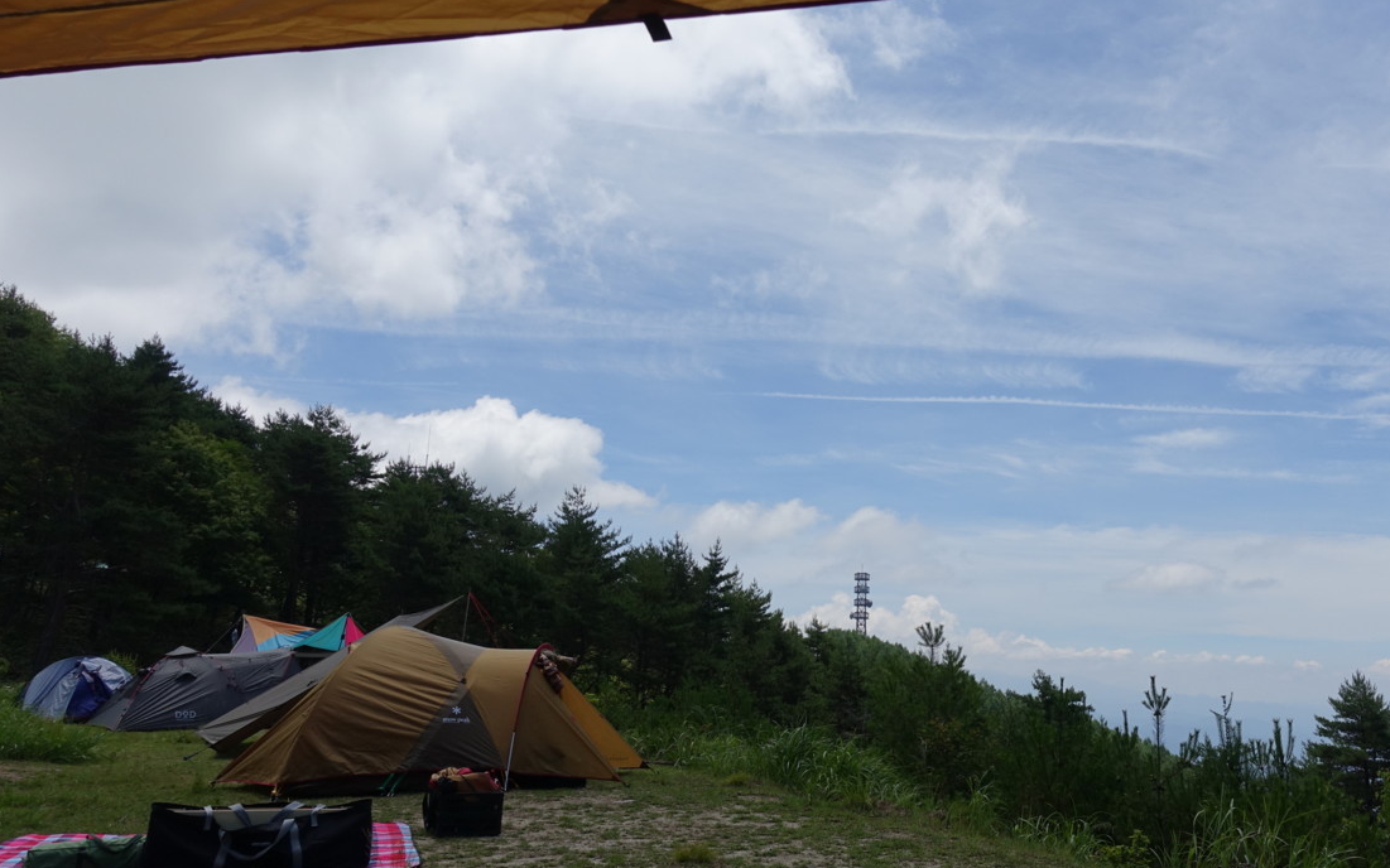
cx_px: 884
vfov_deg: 39.4
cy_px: 450
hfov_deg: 58.8
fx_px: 1212
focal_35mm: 32
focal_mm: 8.8
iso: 125
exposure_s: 1/250
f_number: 4
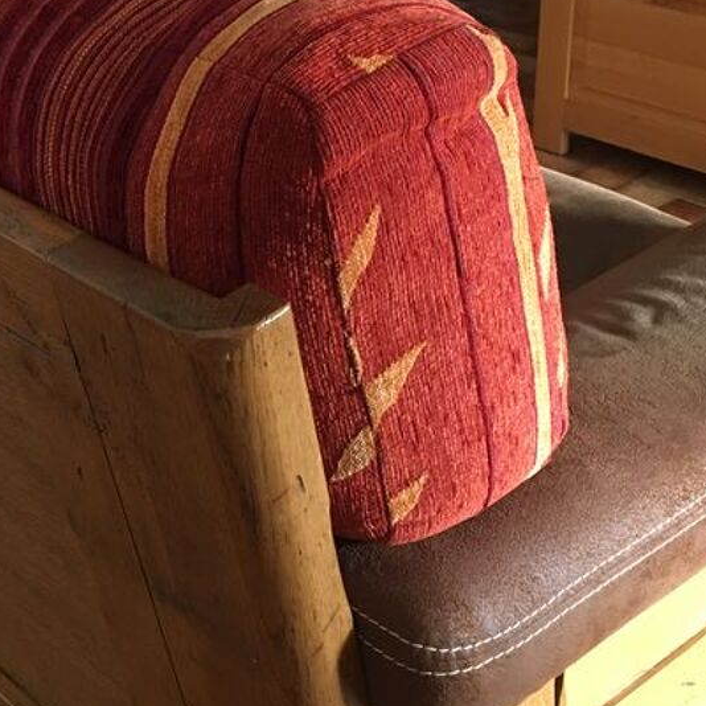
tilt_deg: -28.4
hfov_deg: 26.7
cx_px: 223
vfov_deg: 26.9
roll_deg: +2.3
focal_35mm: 64
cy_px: 355
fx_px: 1477
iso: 100
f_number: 2.2
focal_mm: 4.15
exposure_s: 1/17
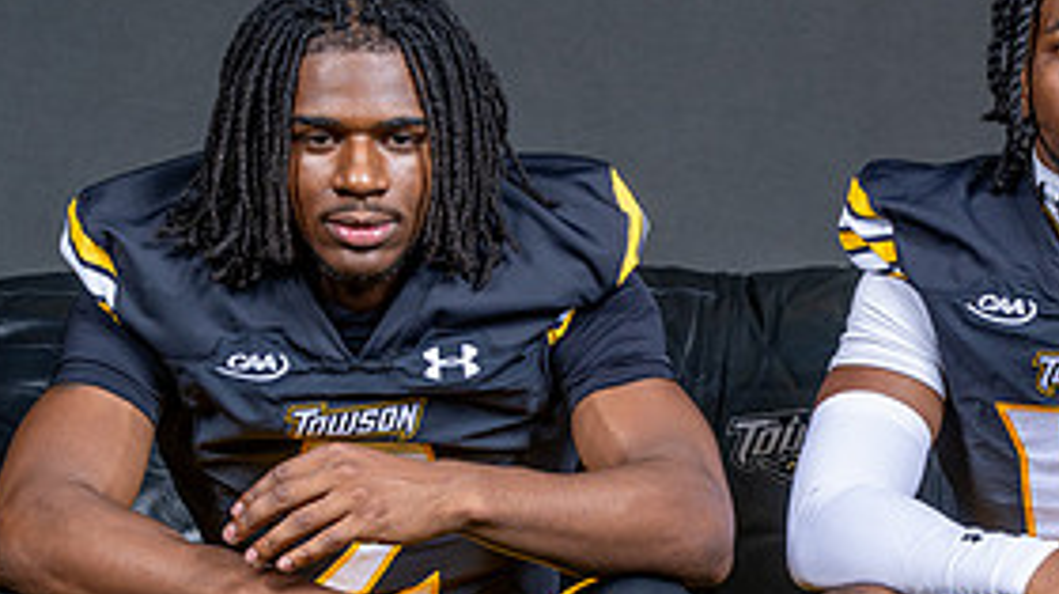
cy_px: 622
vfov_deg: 6.6
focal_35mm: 183
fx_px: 5135
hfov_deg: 11.7
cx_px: 1020
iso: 100
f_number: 6.3
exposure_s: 1/200
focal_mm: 64
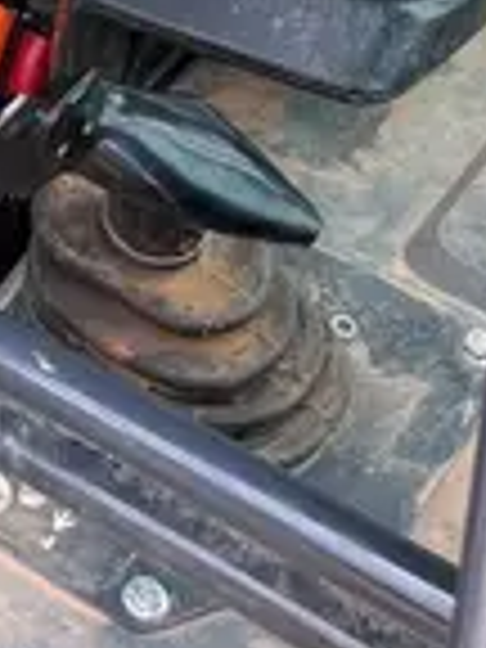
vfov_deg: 14.1
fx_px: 2471
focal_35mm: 132
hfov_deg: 9.8
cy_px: -281
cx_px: -693
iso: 40
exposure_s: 1/181
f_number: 1.6
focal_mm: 5.1
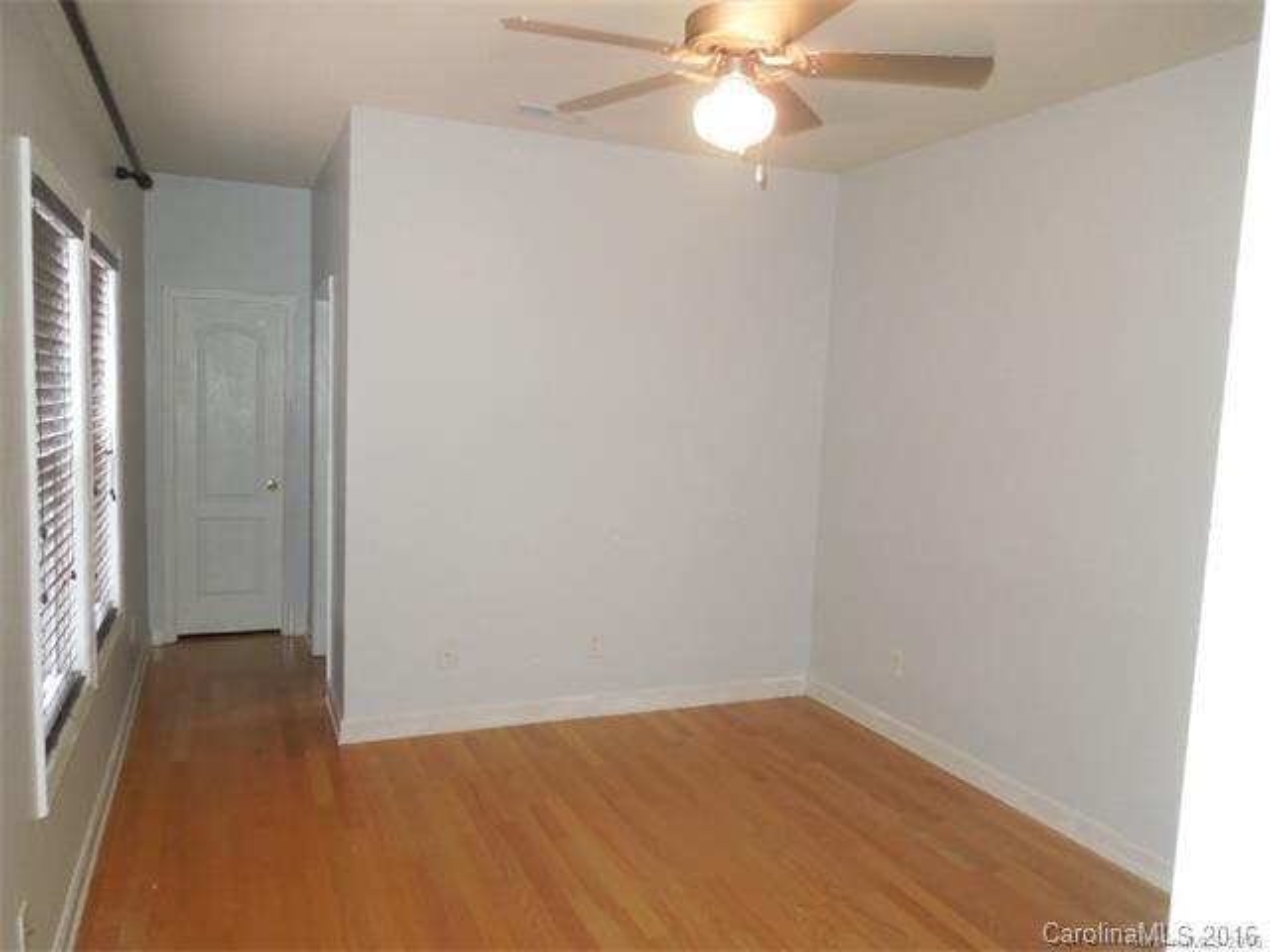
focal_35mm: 25
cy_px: 476
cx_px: 635
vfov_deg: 54.9
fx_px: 917
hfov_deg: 69.4
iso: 400
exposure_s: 1/30
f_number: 3.3
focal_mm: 4.5
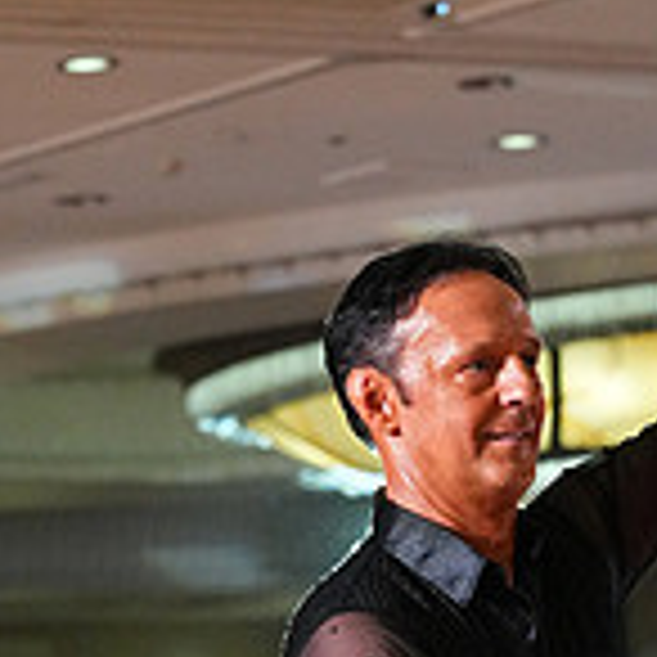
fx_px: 6678
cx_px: 830
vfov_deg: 5.5
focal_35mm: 311
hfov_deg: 5.6
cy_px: 1188
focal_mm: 92
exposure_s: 1/400
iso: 8000
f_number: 5
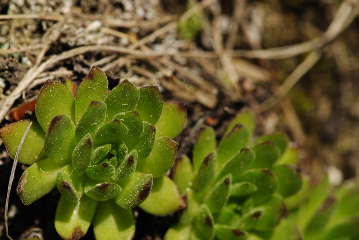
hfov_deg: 16.0
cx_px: 180
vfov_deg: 10.8
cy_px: 120
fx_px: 1273
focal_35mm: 128
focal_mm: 85
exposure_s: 1/250
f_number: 9
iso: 100
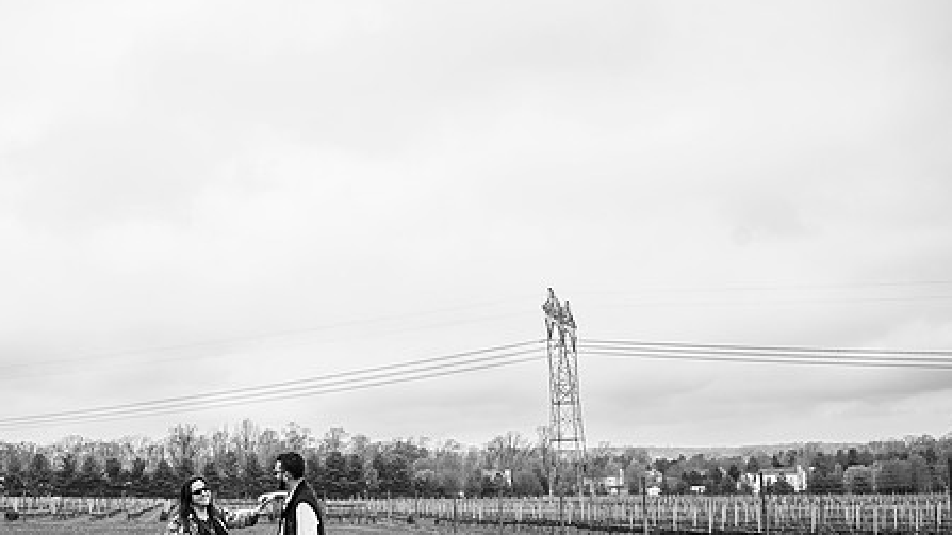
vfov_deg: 27.3
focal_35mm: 43
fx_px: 1085
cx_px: 339
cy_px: 398
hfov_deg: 46.8
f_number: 5
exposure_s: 1/125
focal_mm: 31.5
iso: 64
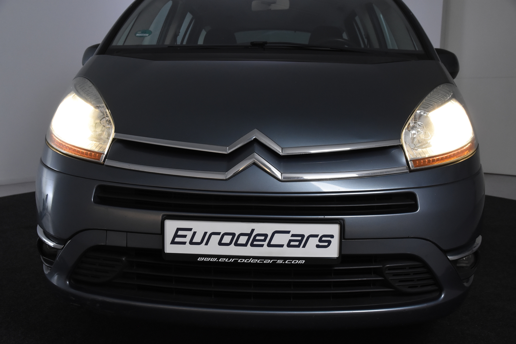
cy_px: 172
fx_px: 602
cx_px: 258
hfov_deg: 46.4
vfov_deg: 31.9
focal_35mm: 42
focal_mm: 28
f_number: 7.1
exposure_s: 1/200
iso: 1600
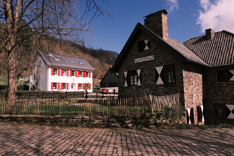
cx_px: 117
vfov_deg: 53.1
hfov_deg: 73.7
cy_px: 78
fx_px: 156
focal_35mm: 24
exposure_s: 1/550
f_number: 13
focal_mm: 16
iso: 640
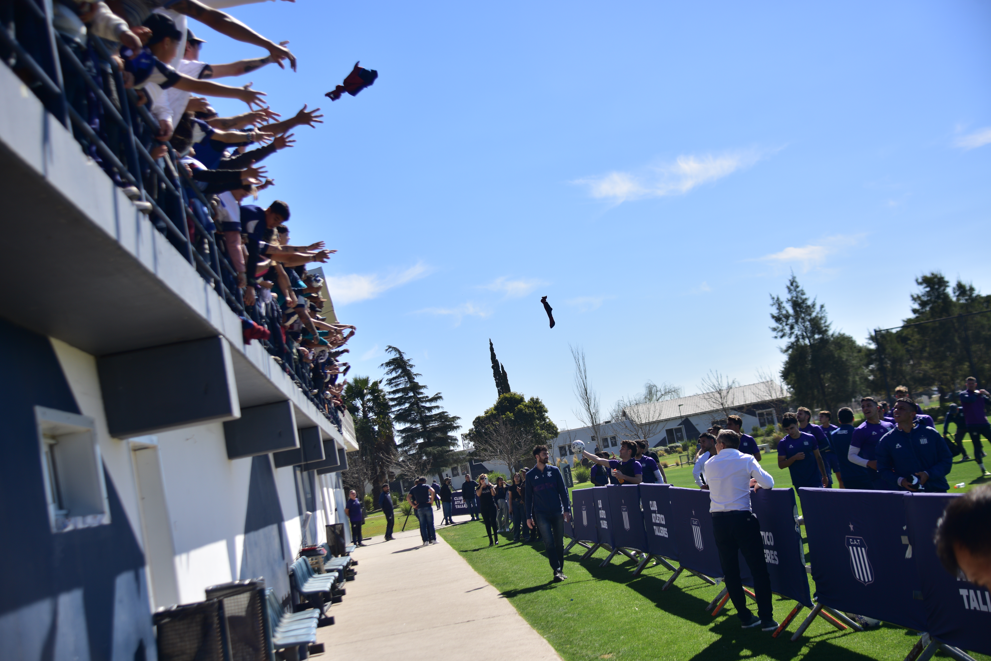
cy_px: 330
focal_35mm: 50
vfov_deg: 27.0
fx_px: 1377
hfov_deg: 39.6
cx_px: 496
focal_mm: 50
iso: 64
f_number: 4
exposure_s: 1/1000
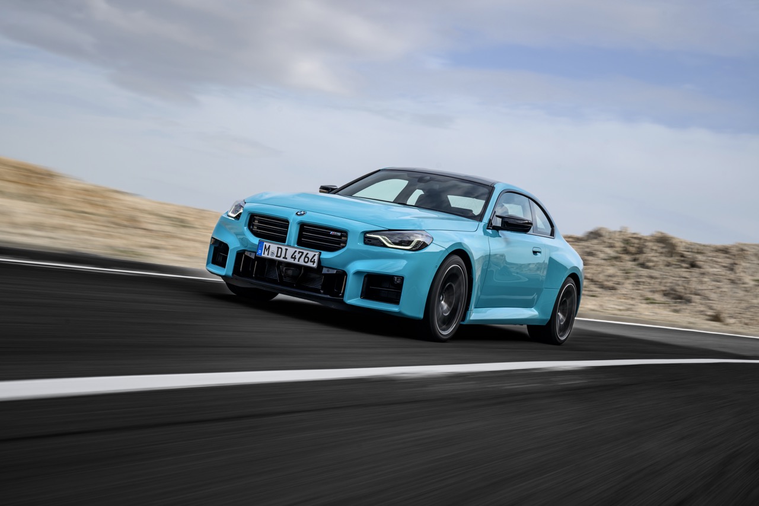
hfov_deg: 41.9
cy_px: 253
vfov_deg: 28.6
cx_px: 380
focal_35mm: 47
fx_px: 991
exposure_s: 1/15
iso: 32
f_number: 10
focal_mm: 47
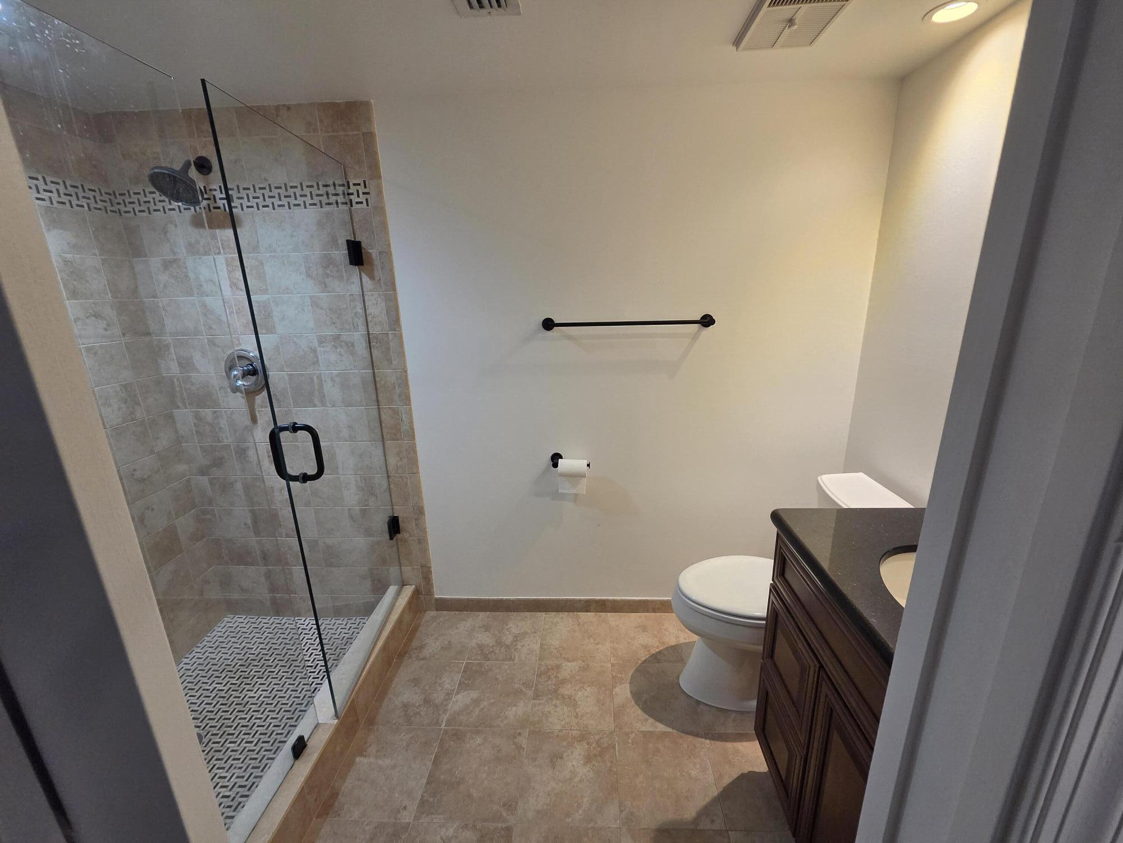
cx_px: 562
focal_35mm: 13
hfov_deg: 106.2
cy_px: 422
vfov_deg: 89.9
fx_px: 422
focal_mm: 2.2
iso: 320
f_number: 2.2
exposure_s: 1/120
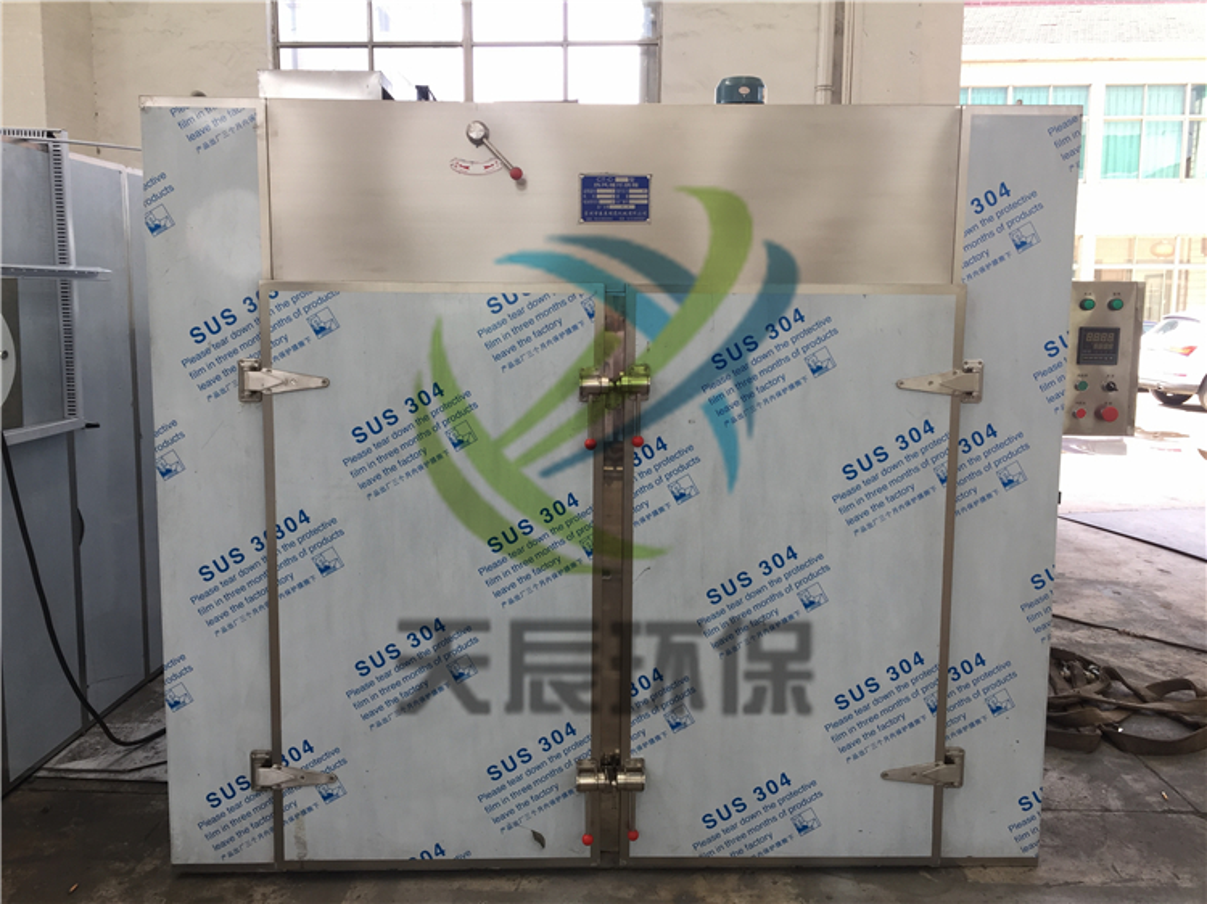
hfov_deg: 61.7
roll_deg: -1.2
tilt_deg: -7.3
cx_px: 604
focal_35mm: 29
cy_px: 452
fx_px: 1011
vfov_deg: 48.2
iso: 32
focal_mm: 4.15
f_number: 2.2
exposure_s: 1/100
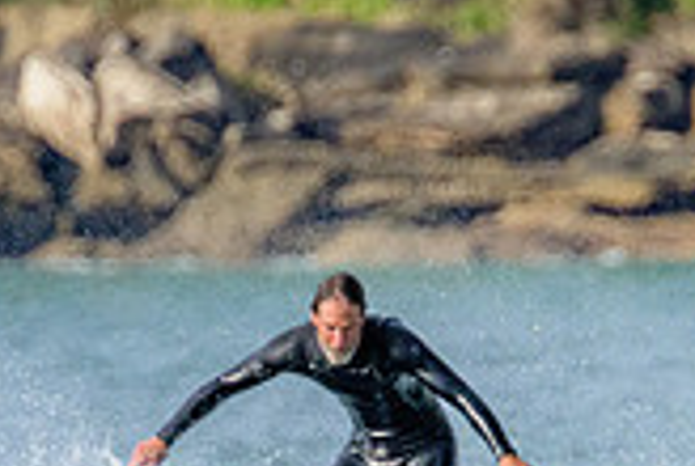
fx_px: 54636
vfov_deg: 0.5
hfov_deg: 0.7
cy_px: 638
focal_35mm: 2825
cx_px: 496
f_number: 11
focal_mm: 800
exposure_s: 1/1250
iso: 2800
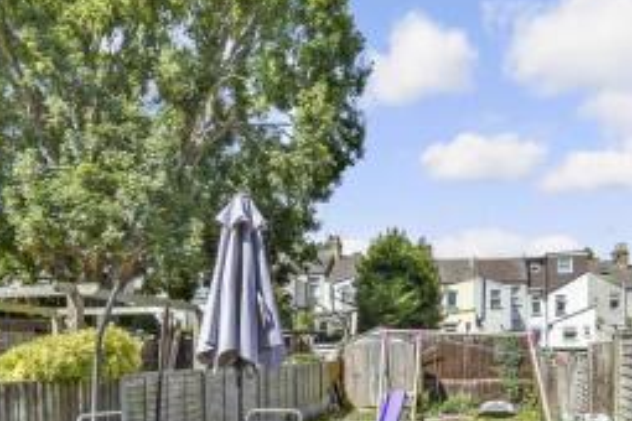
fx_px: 492
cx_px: 354
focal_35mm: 28
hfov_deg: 65.2
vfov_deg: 43.3
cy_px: 360
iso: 500
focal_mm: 10
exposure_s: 1/400
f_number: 10
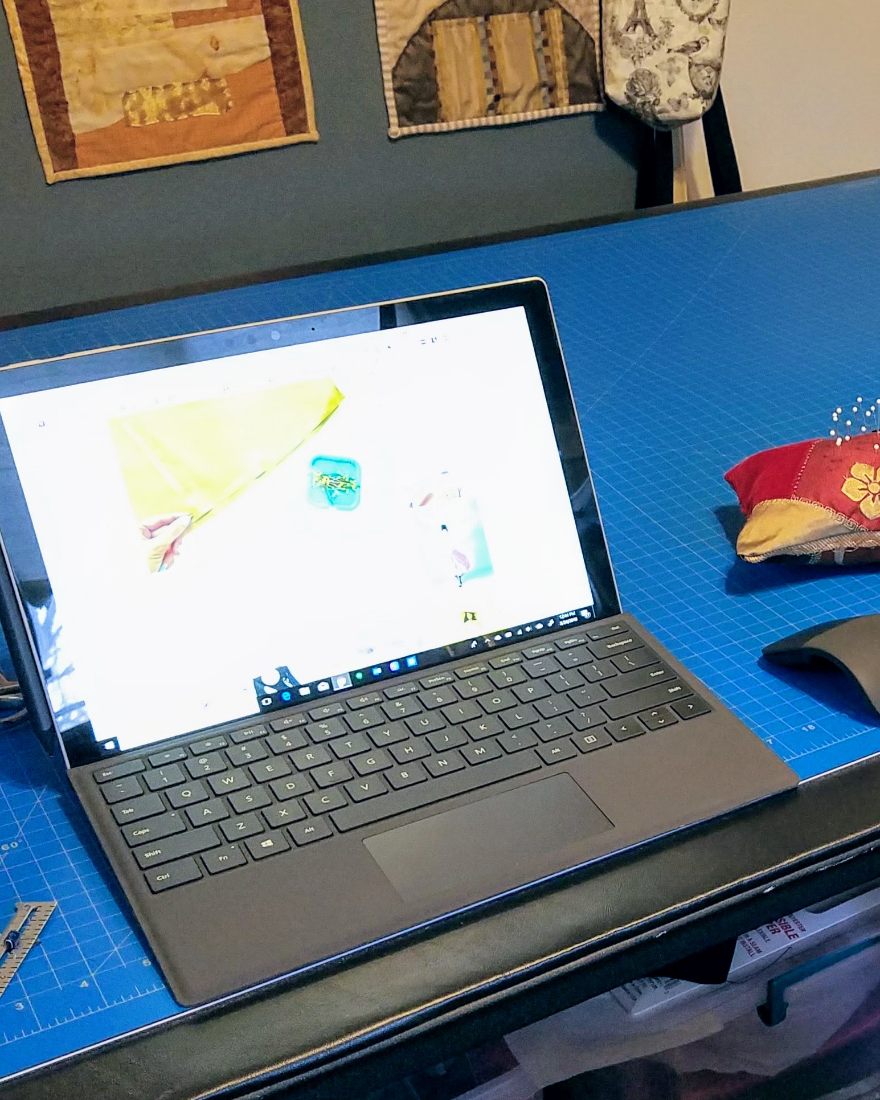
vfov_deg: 35.3
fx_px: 1725
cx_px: 869
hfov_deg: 27.1
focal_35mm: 53
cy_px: 618
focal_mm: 4.2
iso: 200
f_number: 1.7
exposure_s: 1/24
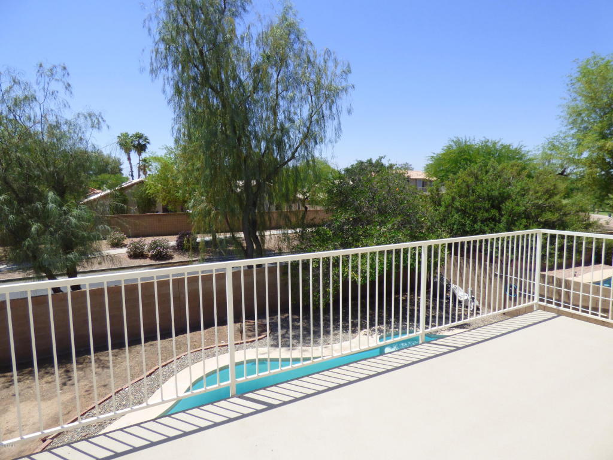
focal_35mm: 20
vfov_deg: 66.0
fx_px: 354
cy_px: 230
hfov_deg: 81.7
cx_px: 306
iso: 100
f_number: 2.8
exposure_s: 1/1600
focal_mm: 3.58
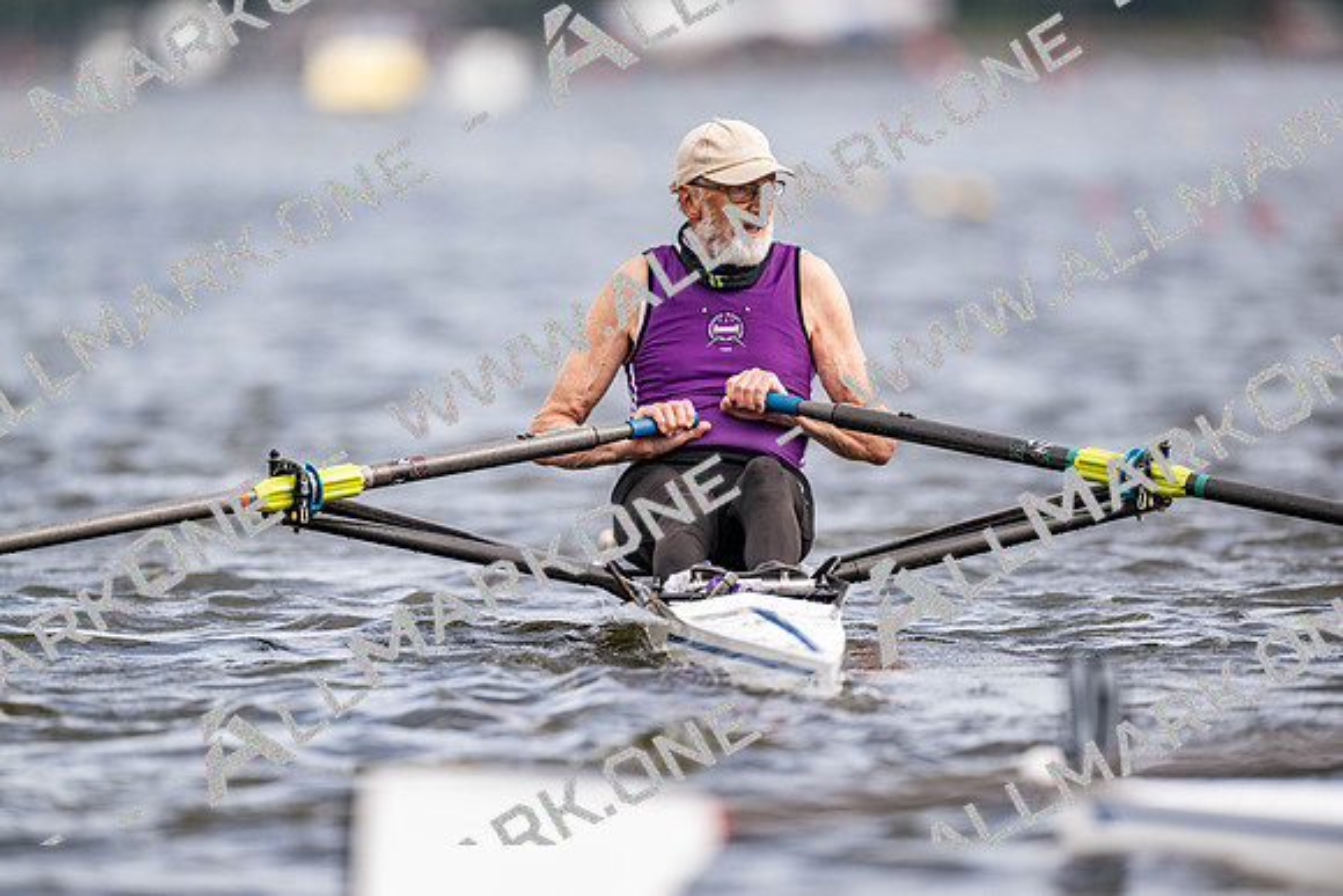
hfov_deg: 3.4
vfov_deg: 2.3
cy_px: 448
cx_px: 672
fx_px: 22388
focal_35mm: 600
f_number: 4
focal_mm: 600
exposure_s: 1/2500
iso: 280
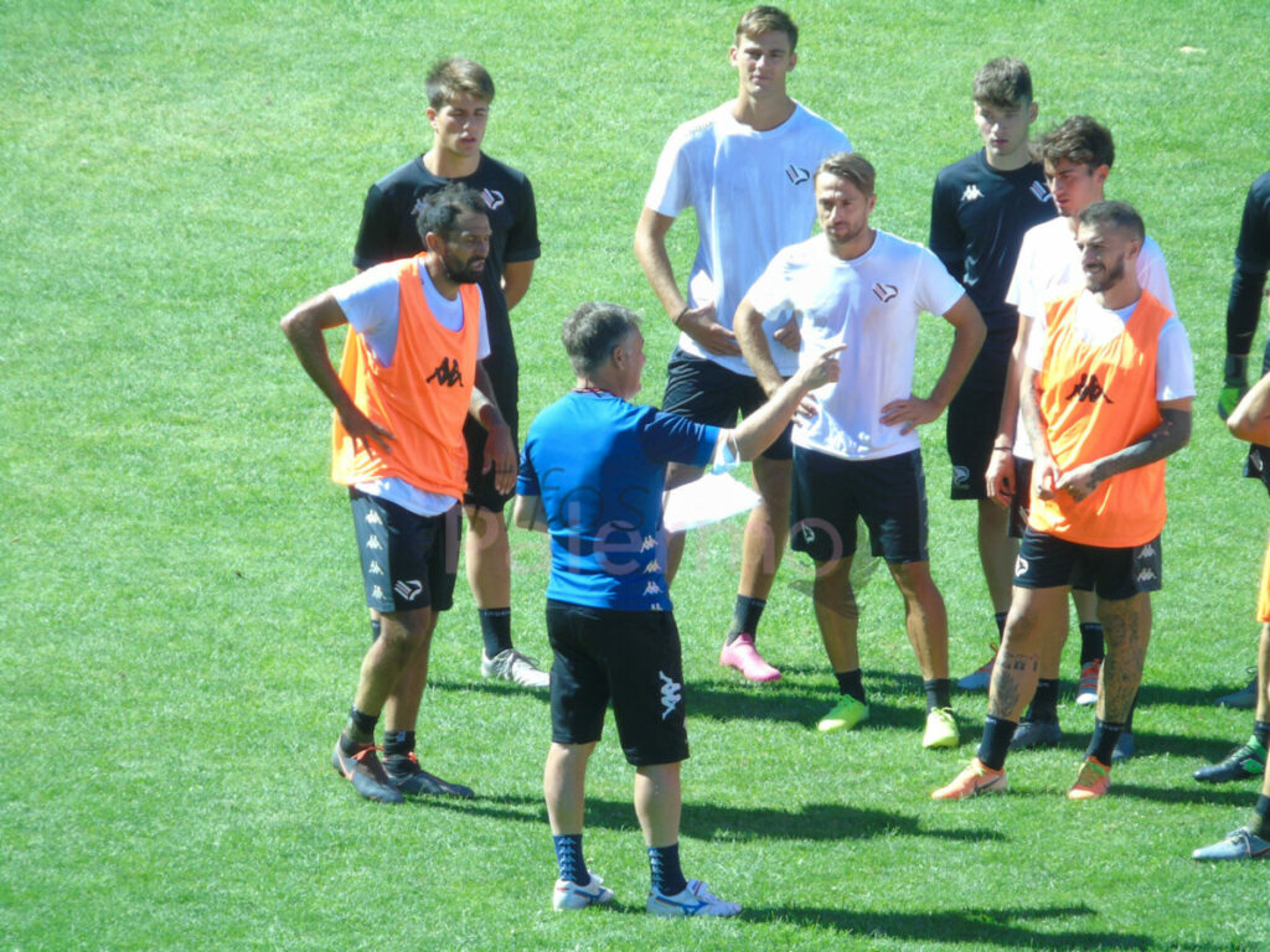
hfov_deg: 2.8
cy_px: 476
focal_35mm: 721
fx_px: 26452
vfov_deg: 2.1
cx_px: 635
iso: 100
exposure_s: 1/100
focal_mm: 129
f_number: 6
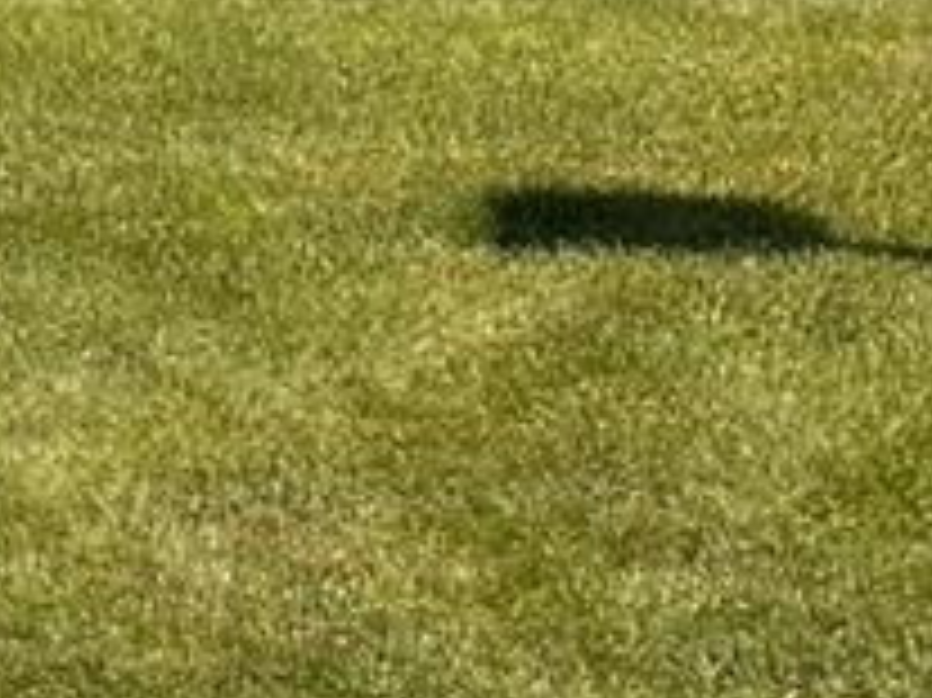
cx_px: -639
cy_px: -657
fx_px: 4332
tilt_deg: -2.4
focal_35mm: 161
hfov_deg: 11.5
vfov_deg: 8.7
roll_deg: -1.0
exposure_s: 1/2899
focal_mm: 5.1
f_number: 1.6
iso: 50
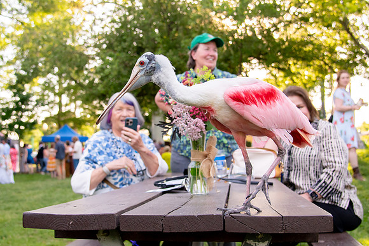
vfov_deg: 29.9
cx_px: 157
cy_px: 121
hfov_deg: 43.6
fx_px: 460
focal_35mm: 45
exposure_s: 1/1250
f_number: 4
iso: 1000
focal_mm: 24
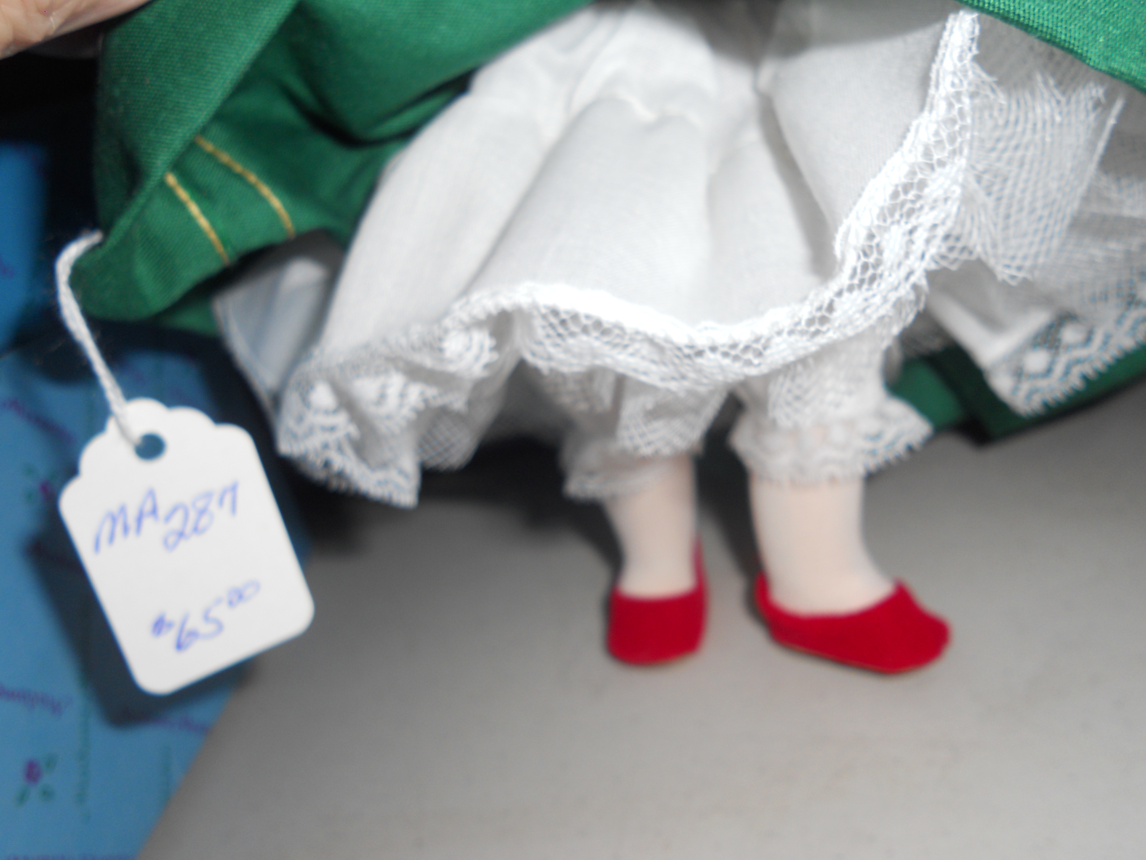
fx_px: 1059
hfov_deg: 56.8
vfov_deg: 44.2
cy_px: 430
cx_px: 573
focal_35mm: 32
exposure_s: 1/25
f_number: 8.8
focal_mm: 5.8
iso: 80
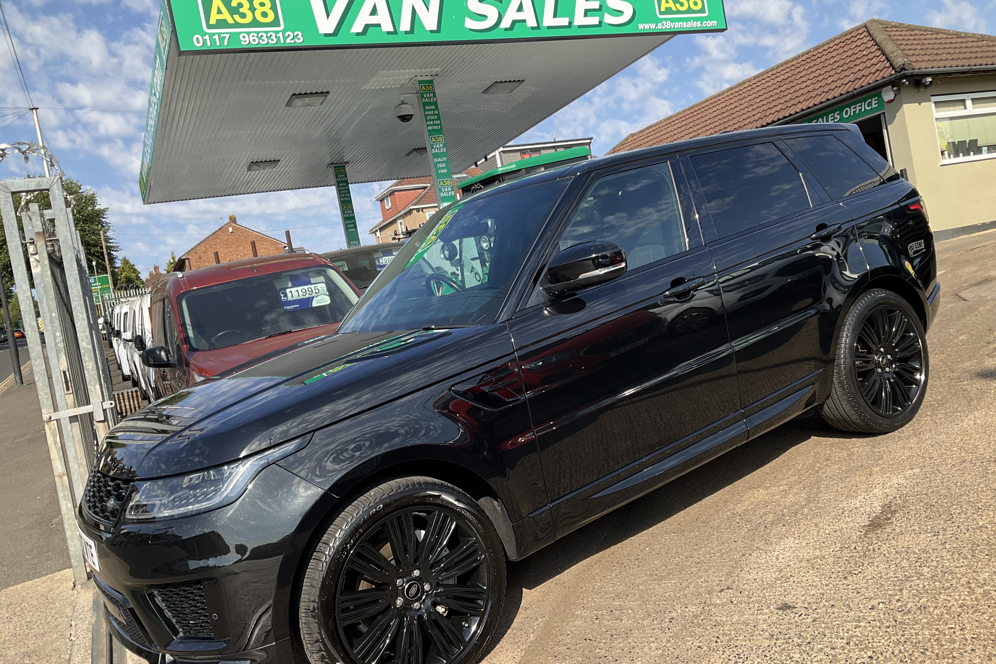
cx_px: 509
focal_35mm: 31
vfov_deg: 42.3
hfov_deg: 60.3
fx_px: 858
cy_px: 350
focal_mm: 3
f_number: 1.8
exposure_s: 1/1076
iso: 25
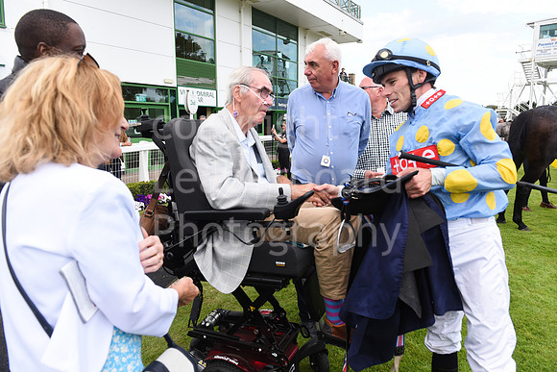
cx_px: 278
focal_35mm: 24
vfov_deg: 53.2
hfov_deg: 73.7
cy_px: 186
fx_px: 371
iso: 500
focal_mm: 24
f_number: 5.6
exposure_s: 1/500
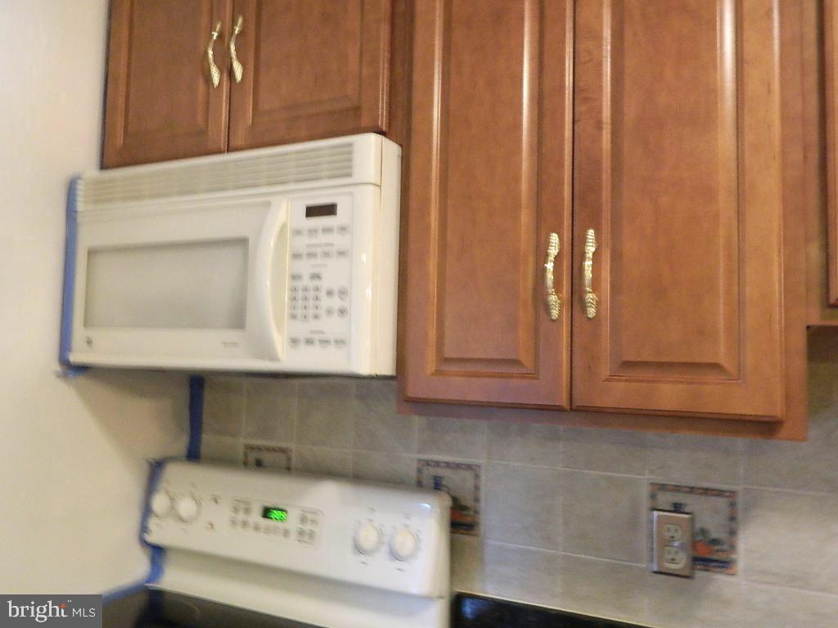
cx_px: 419
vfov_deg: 49.7
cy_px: 314
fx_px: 678
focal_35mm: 28
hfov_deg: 63.4
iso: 400
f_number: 3.2
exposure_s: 1/8
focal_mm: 5.1
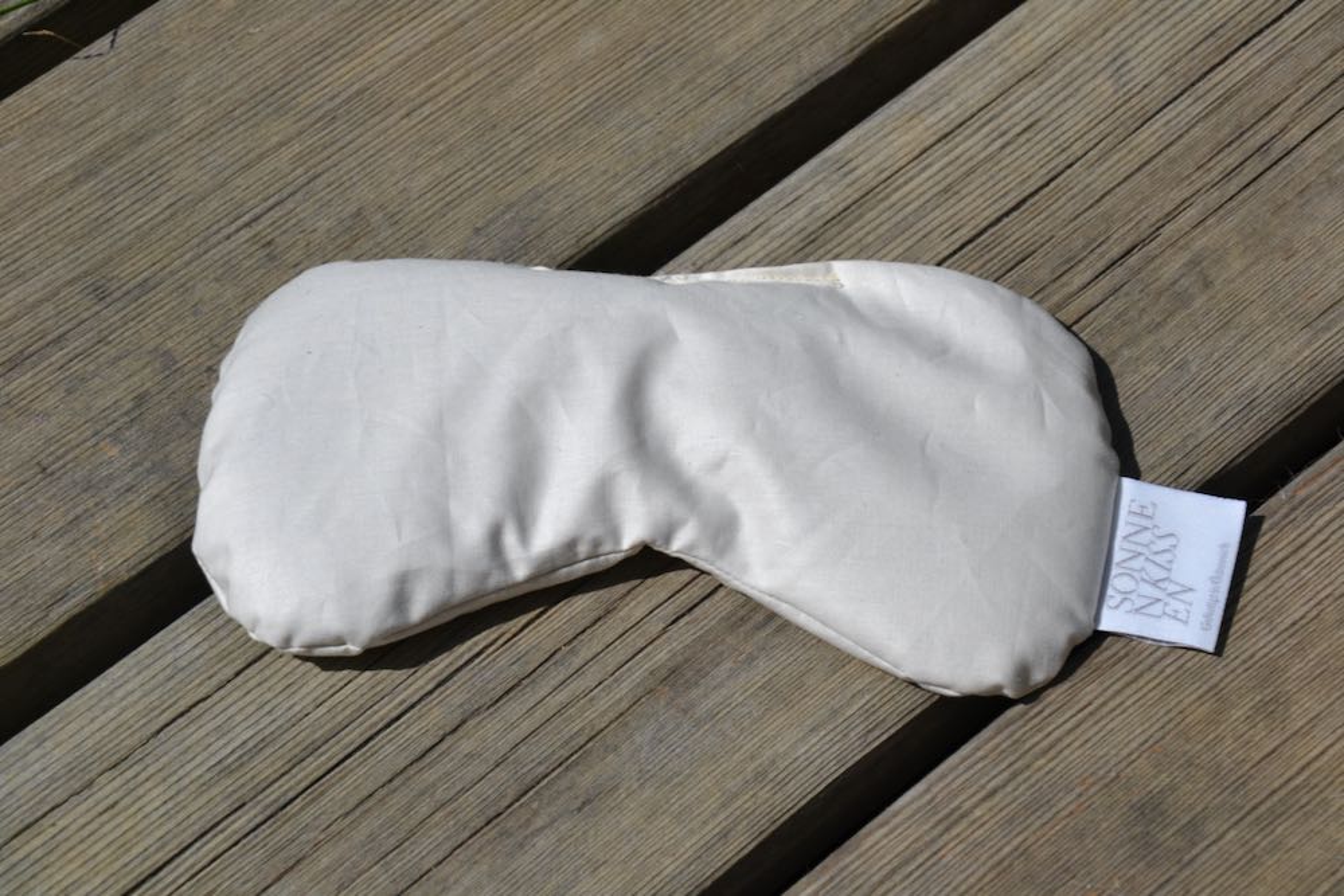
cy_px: 448
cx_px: 672
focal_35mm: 99
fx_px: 3696
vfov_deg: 13.8
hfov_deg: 20.6
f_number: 10
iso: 100
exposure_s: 1/400
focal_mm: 66
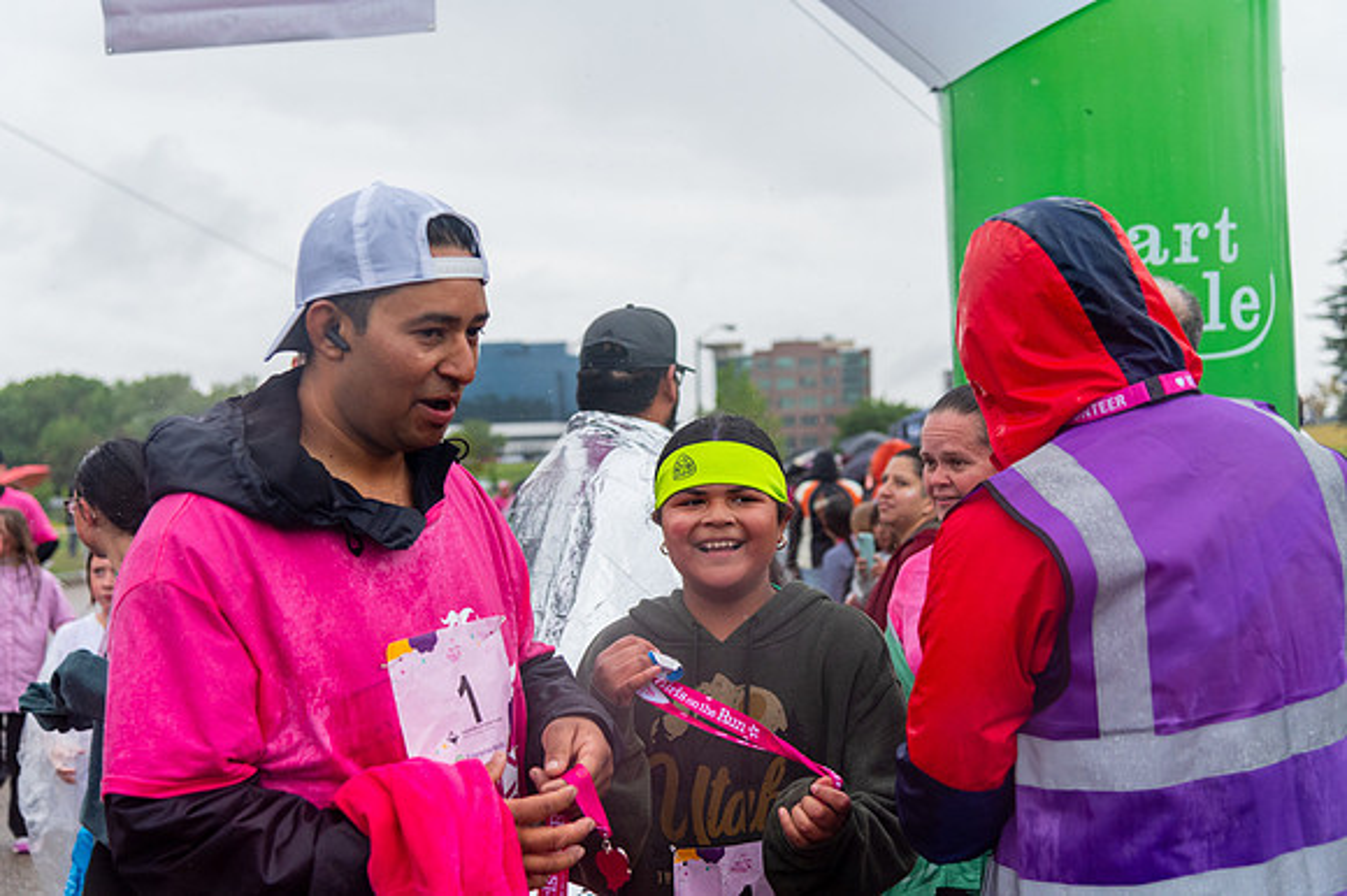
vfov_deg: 28.0
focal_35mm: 48
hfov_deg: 41.1
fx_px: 1795
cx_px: 674
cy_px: 448
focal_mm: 48
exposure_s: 1/3200
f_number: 4
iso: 1600
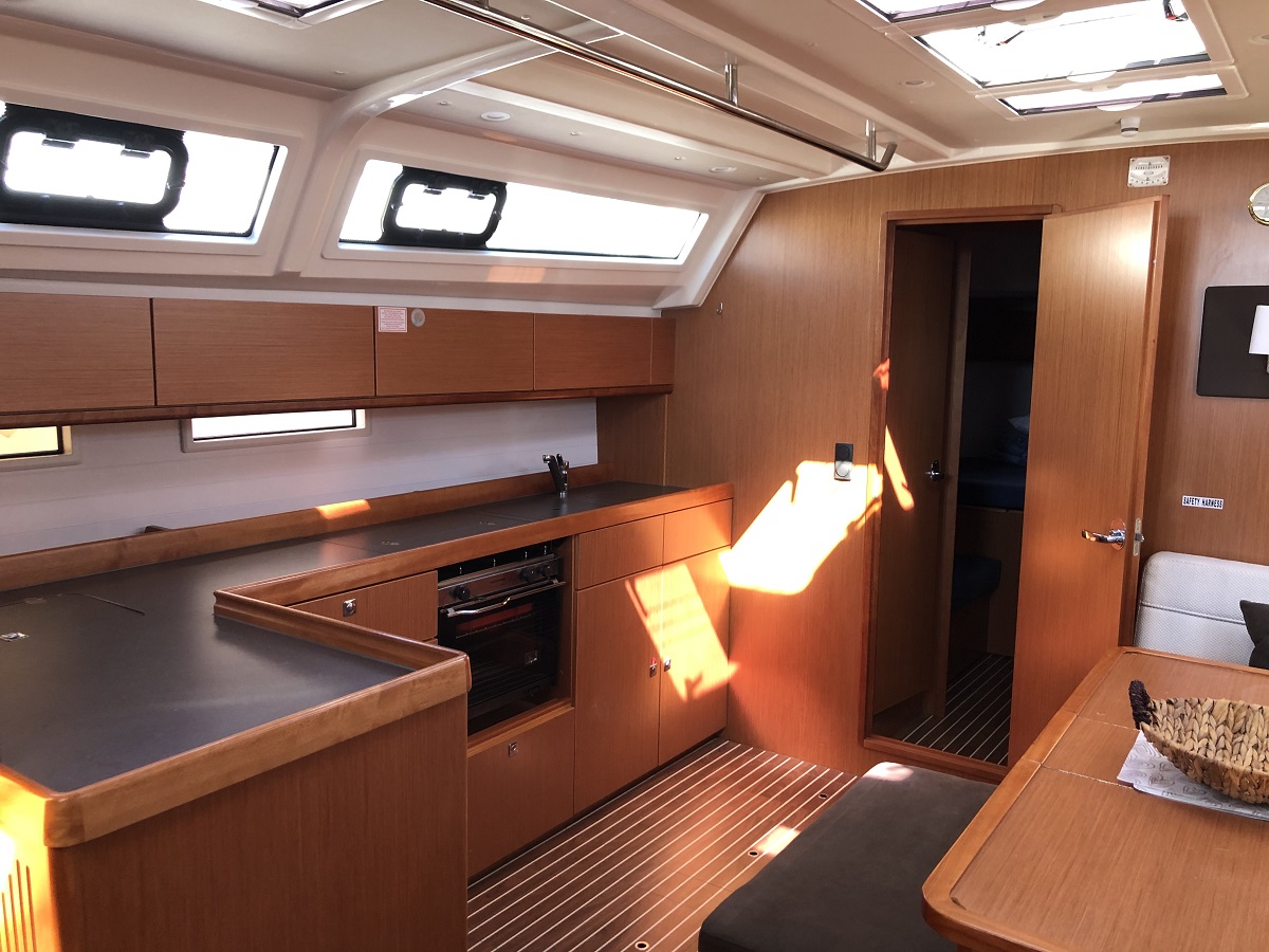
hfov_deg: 63.4
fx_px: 1026
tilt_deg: -6.6
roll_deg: -0.3
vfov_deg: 49.7
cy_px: 476
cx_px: 634
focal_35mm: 28
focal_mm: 4
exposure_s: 1/30
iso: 40
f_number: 1.8
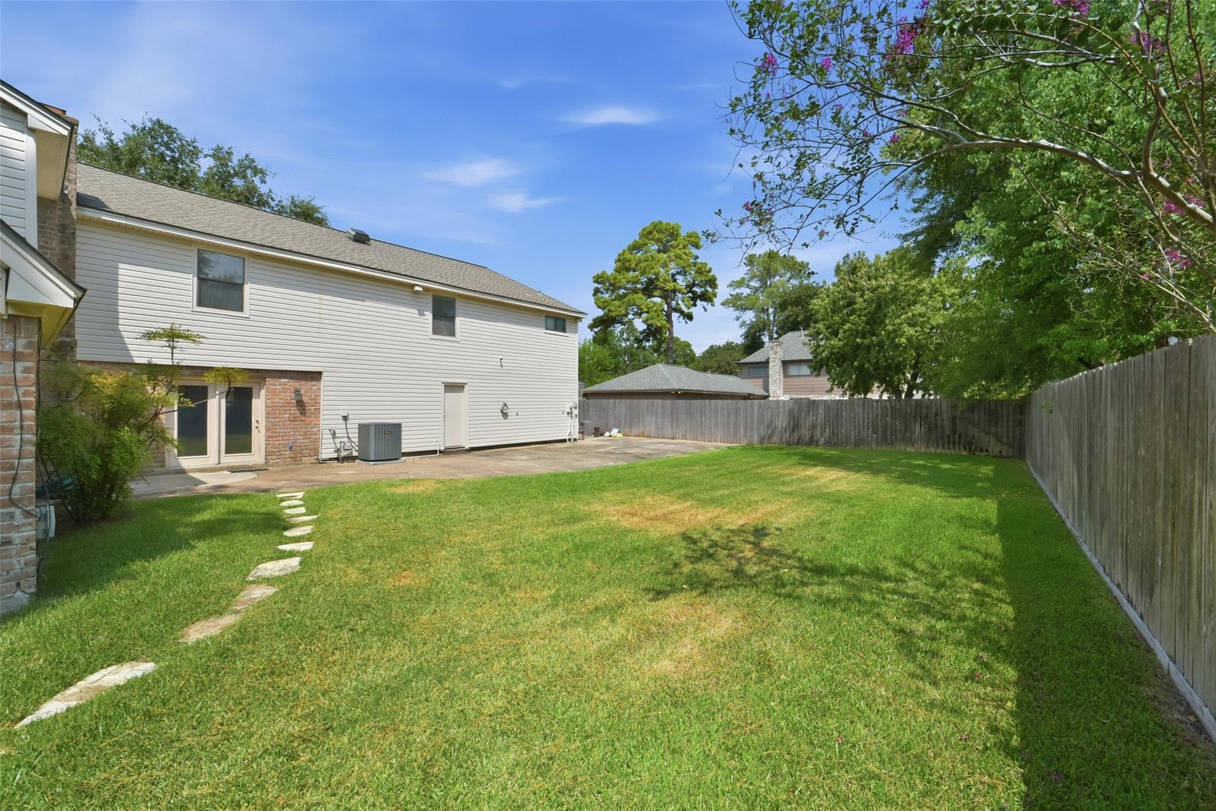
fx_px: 473
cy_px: 406
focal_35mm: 14
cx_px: 608
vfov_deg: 81.2
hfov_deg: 104.3
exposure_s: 1/1600
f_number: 11
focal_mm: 14
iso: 400
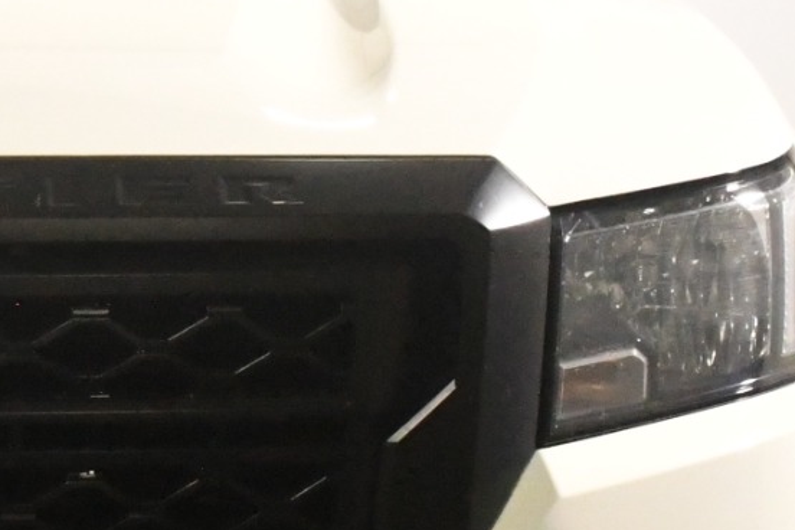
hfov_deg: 11.2
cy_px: 354
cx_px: -117
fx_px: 3997
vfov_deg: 7.6
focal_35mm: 181
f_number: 10
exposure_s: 1/250
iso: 10000
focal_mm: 26
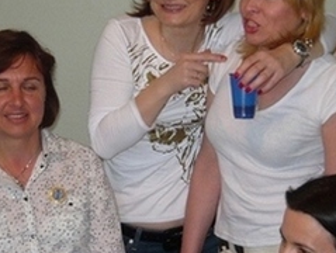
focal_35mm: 102
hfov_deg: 19.2
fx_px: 992
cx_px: 112
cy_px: 103
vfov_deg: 14.5
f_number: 2.8
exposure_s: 1/30
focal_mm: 5.5
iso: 125
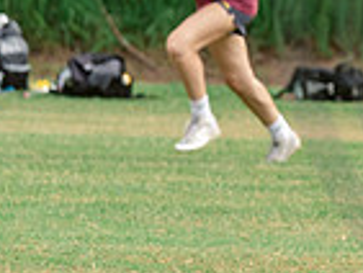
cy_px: 57
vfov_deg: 1.4
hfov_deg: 1.8
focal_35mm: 1086
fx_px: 11398
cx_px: 687
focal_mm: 170
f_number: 4
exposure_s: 1/1000
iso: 250
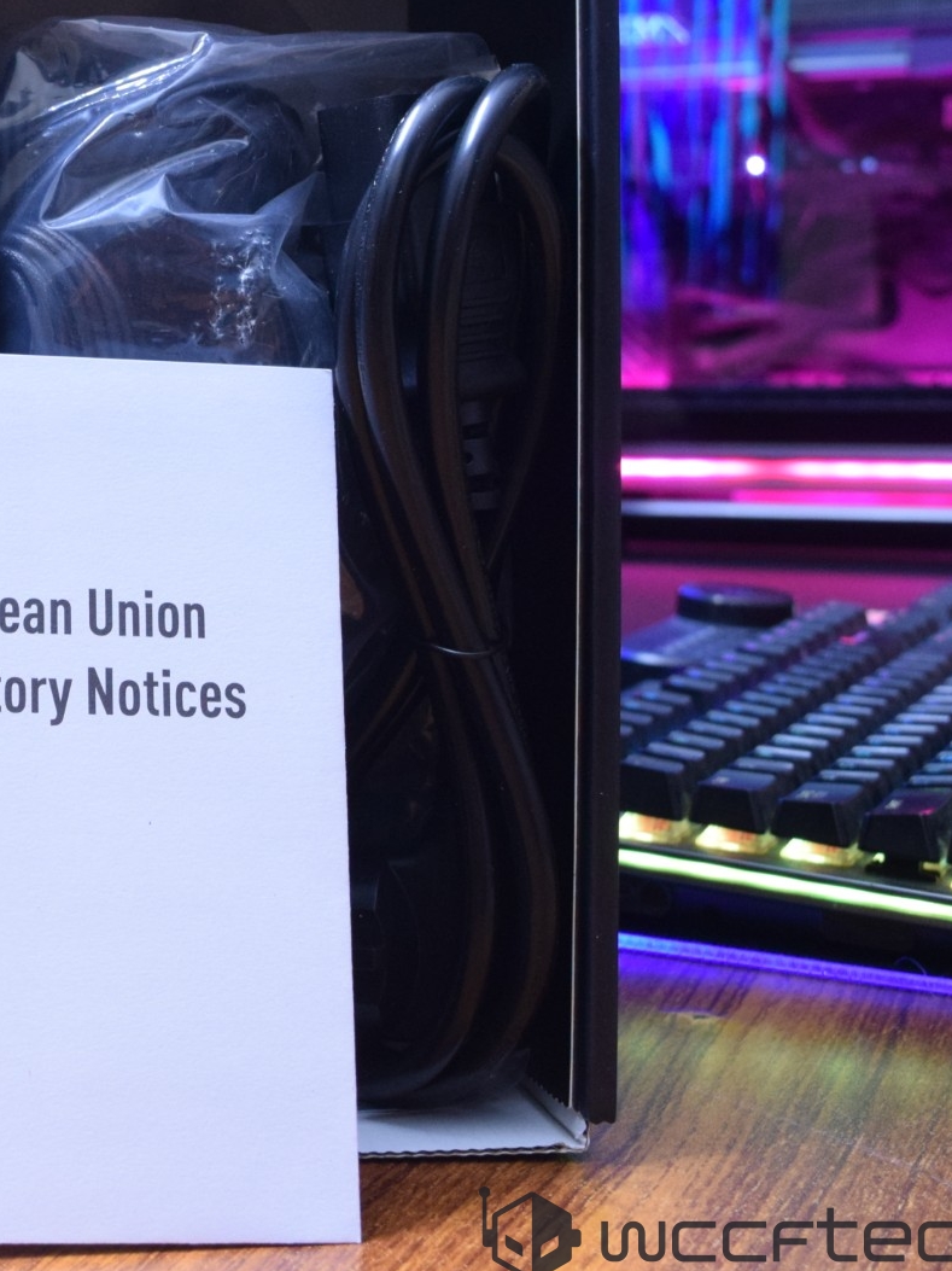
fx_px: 2715
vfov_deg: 26.2
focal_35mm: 74
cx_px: -286
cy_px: 414
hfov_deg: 18.5
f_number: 7.1
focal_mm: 25
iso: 1600
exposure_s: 1/8
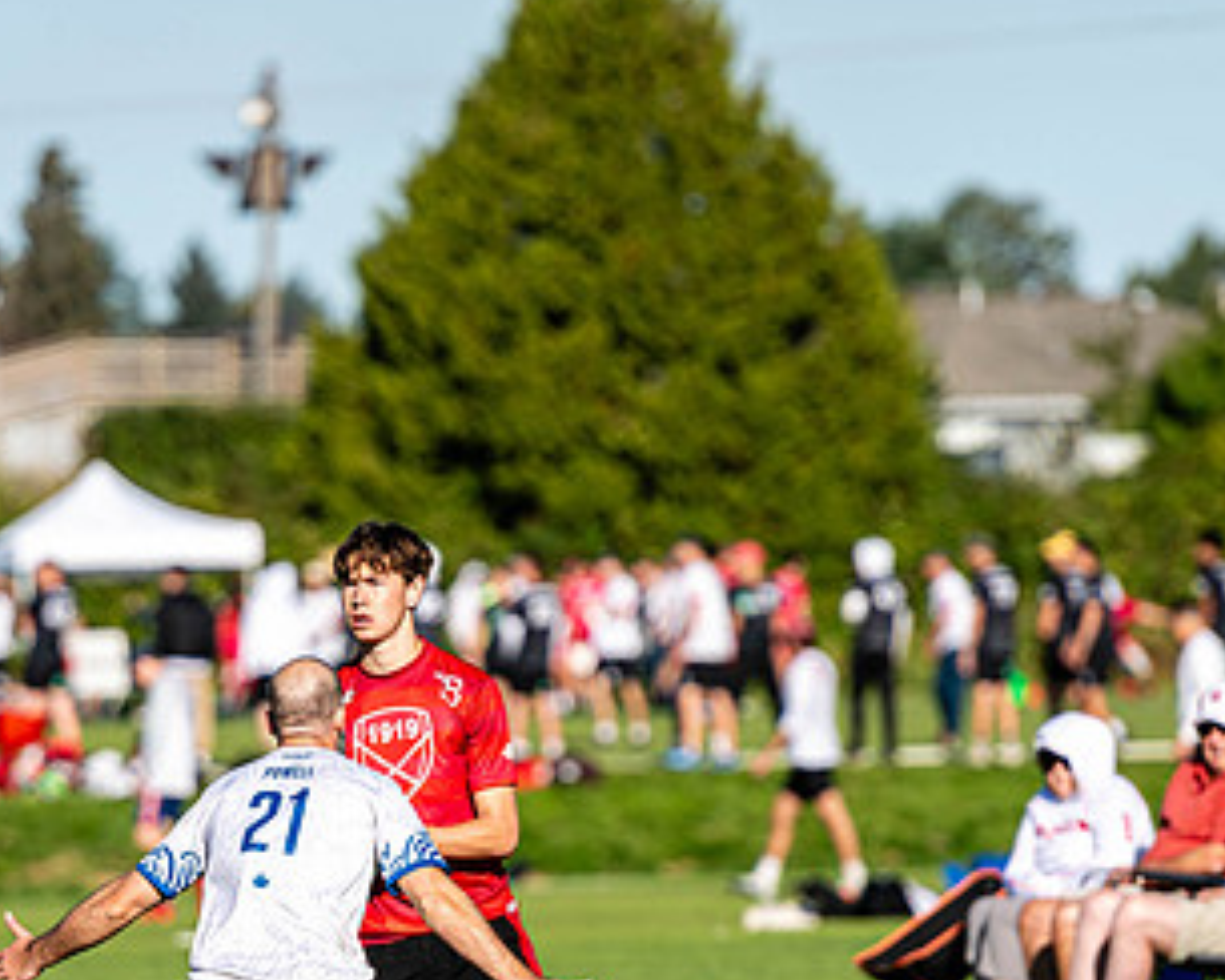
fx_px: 19433
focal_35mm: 536
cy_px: 749
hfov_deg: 3.6
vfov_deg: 2.9
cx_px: 530
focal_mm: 200
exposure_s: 1/1600
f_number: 3.2
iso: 100
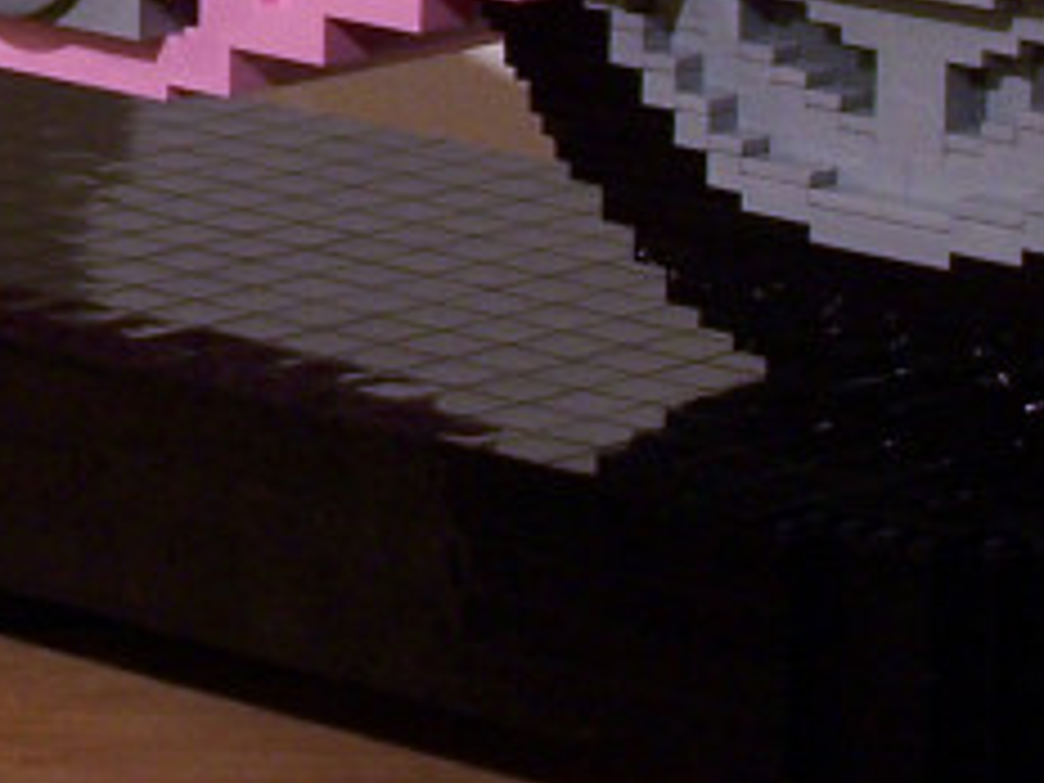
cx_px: -58
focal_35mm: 283
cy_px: -688
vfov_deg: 5.2
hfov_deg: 7.0
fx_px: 8535
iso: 80
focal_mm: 10.7
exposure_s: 1/2
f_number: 3.2
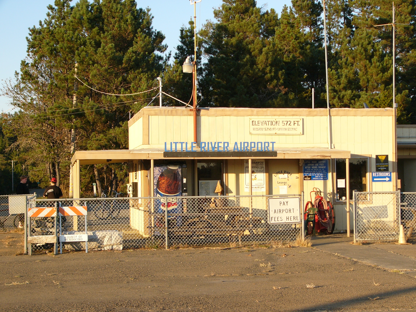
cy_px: 156
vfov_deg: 20.4
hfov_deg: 27.0
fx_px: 865
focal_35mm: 72
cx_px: 208
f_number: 4
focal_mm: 12.1
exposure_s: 1/160
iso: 50
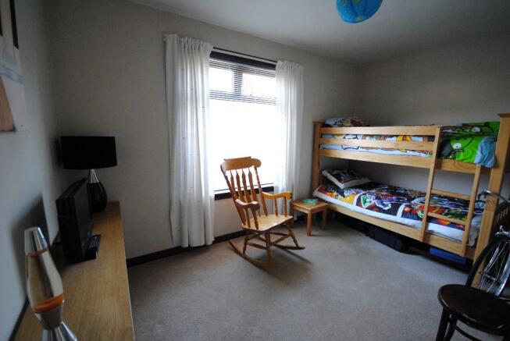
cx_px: 255
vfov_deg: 77.5
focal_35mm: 15
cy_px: 170
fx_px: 213
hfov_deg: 100.3
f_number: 4
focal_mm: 10
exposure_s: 1/30
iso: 800
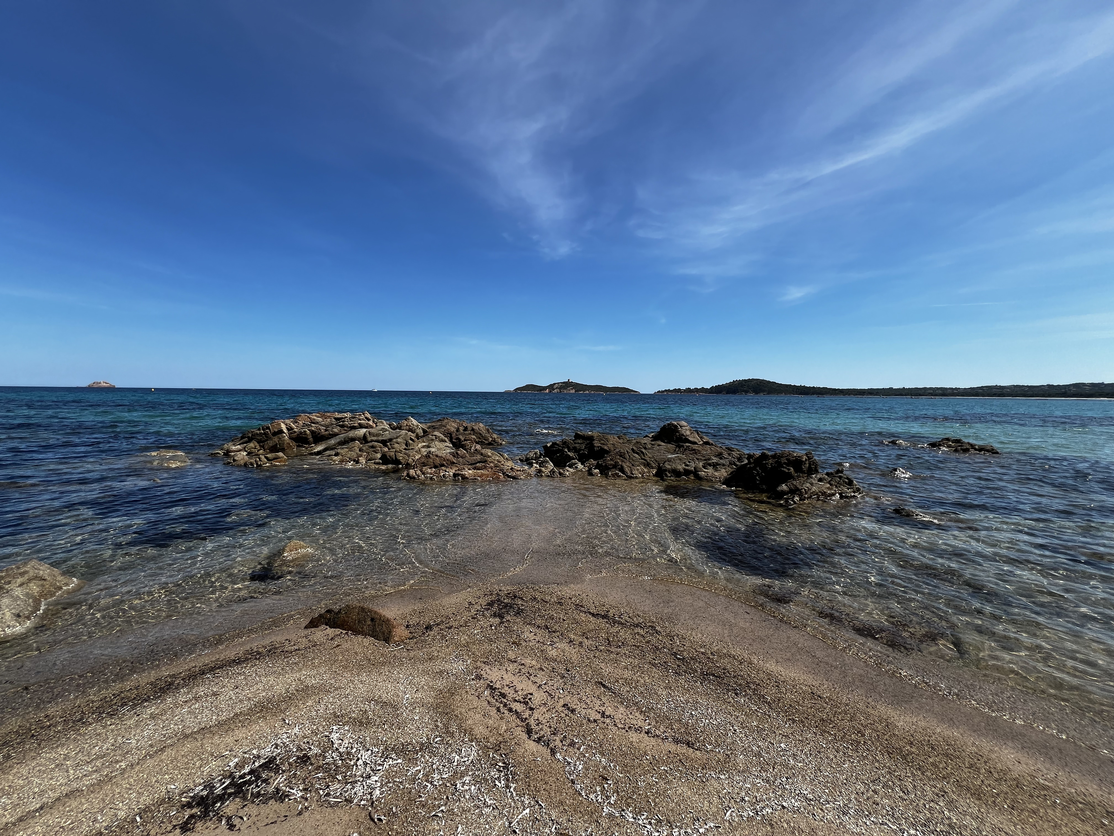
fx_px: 418
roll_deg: -0.7
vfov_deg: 89.9
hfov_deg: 106.2
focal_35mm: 13
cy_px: 418
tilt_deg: -3.1
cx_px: 557
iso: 32
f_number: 1.8
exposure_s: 1/1845
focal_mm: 1.57
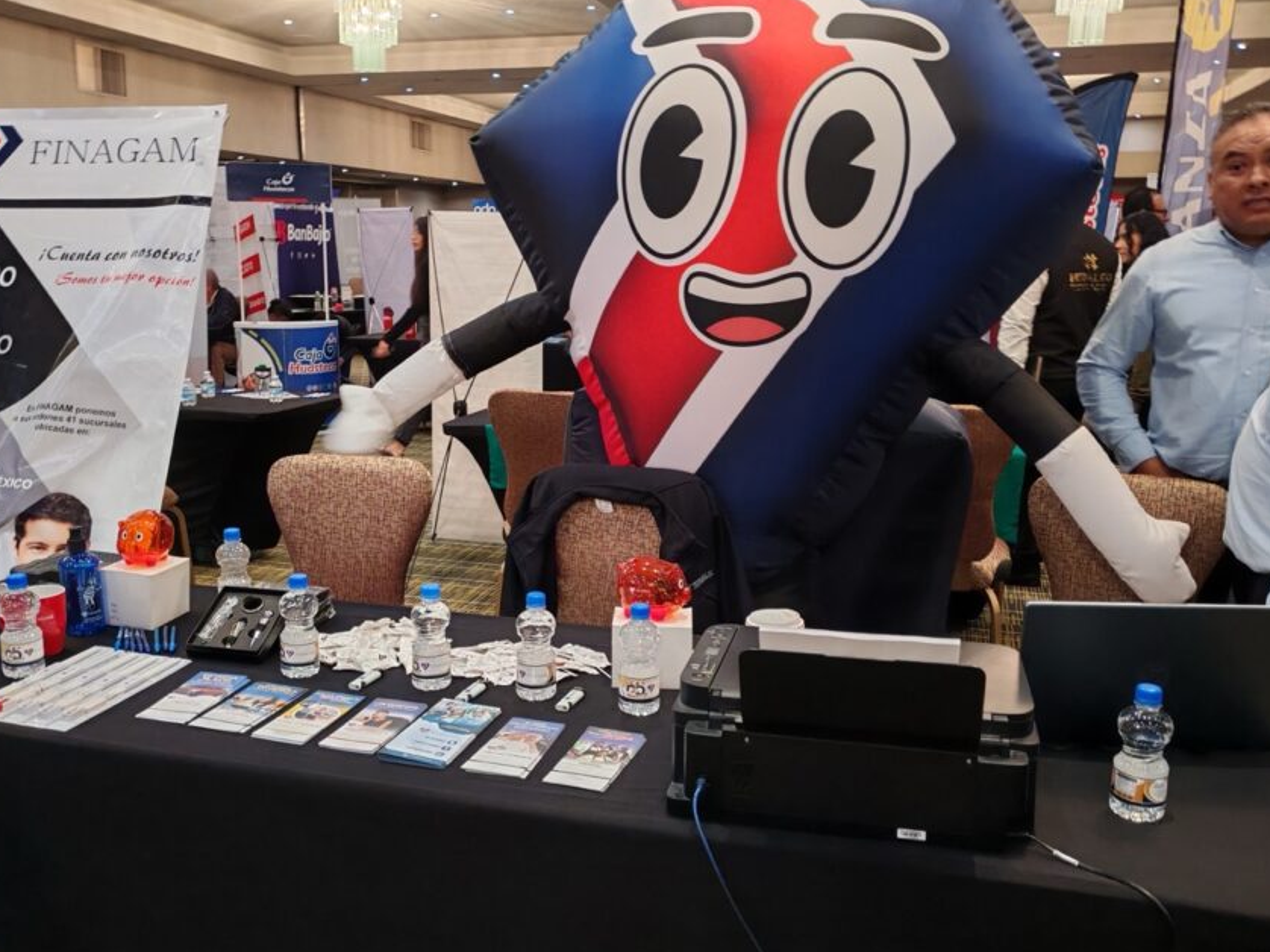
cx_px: 587
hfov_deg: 55.3
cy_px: 497
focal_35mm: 33
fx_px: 1210
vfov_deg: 42.9
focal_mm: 5.52
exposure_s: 1/60
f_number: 1.95
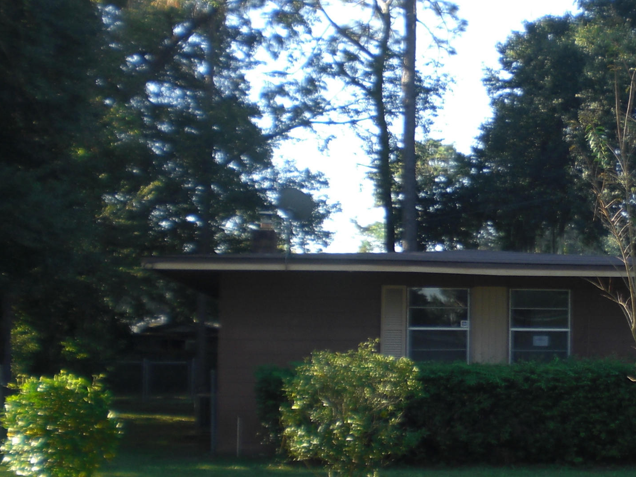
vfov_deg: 20.7
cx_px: 583
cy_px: 259
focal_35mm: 71
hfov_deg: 26.4
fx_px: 1304
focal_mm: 6.3
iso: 50
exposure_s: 1/100
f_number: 3.1
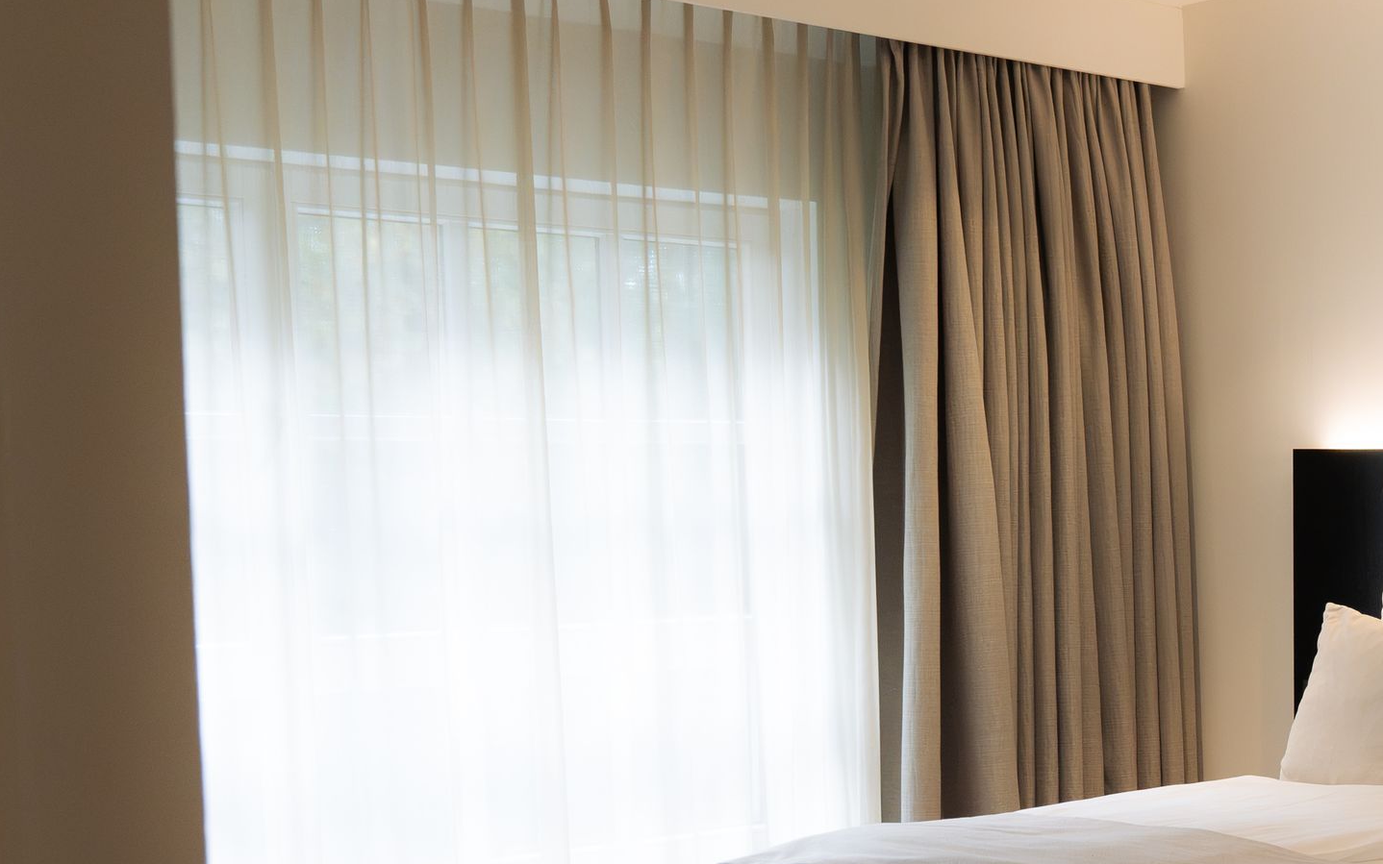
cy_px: 703
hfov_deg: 28.5
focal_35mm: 66
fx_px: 2488
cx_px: 1483
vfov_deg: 19.5
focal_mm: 24
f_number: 6.7
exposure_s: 1/125
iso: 3200
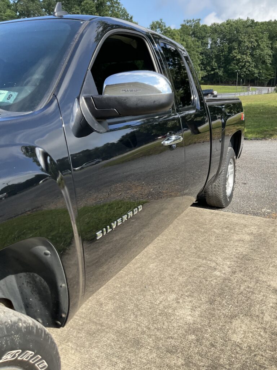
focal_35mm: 29
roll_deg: -0.1
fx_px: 309
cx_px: 138
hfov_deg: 48.2
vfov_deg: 61.7
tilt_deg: -16.9
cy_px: 185
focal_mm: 3
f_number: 1.8
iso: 16
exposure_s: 1/883
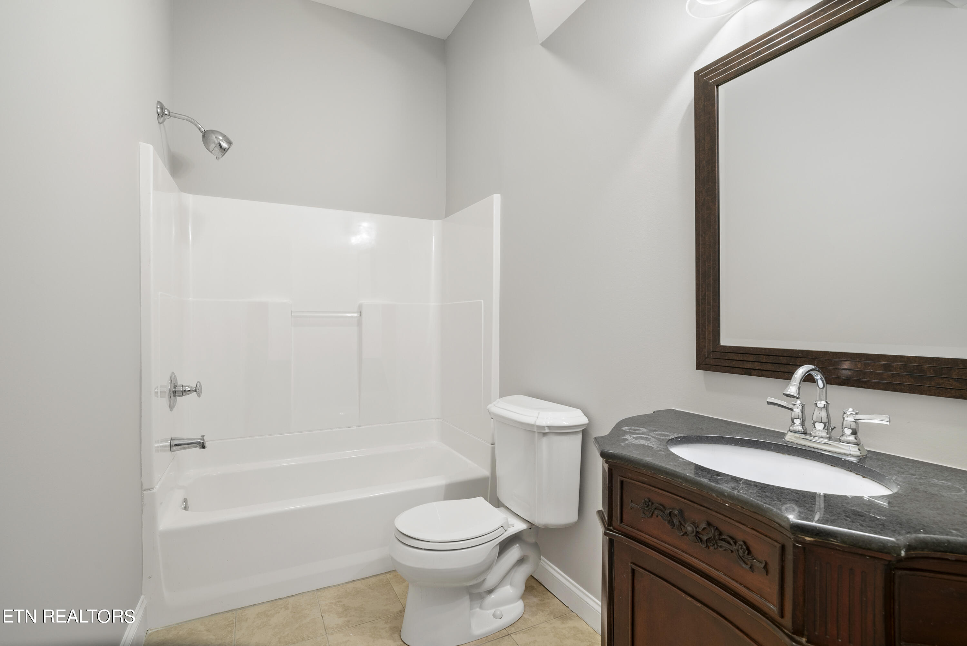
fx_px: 430
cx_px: 484
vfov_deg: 73.8
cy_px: 323
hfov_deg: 96.7
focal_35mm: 16
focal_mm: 16
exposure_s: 1.3
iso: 200
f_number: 8
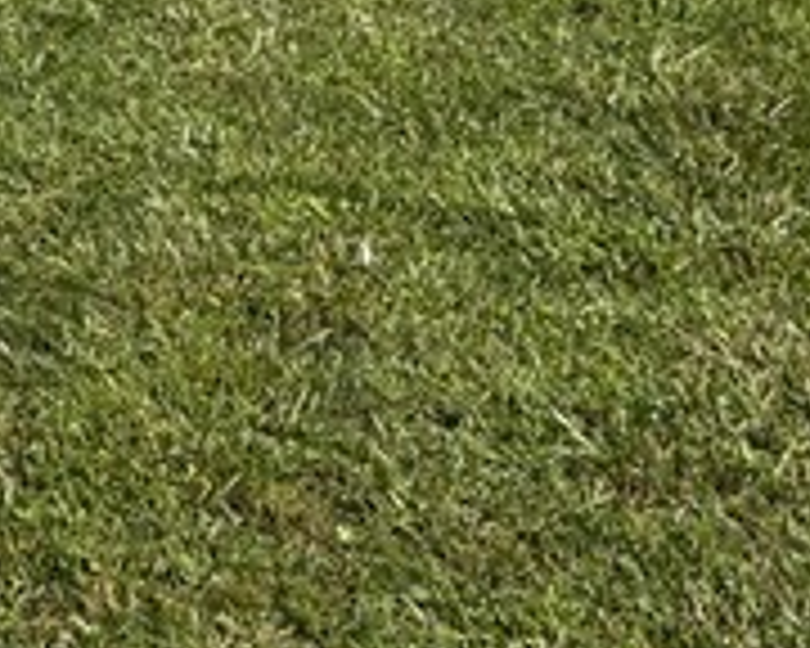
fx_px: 3452
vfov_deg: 9.3
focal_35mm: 144
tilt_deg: +1.4
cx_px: -675
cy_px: -1030
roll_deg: +1.2
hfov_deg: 12.2
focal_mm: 5.96
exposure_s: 1/3831
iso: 50
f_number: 1.6
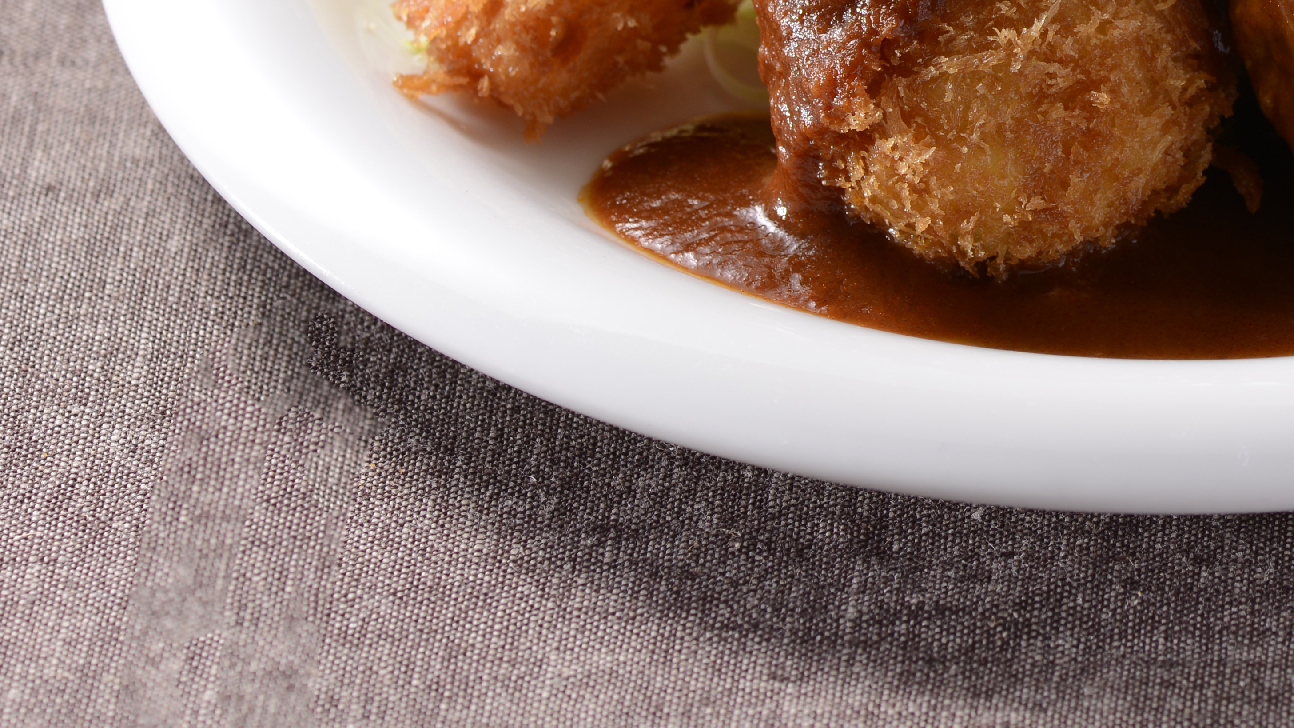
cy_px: -245
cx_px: 1167
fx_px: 9538
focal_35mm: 278
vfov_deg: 4.4
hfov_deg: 7.7
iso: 100
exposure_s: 1/125
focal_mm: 105
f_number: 7.1
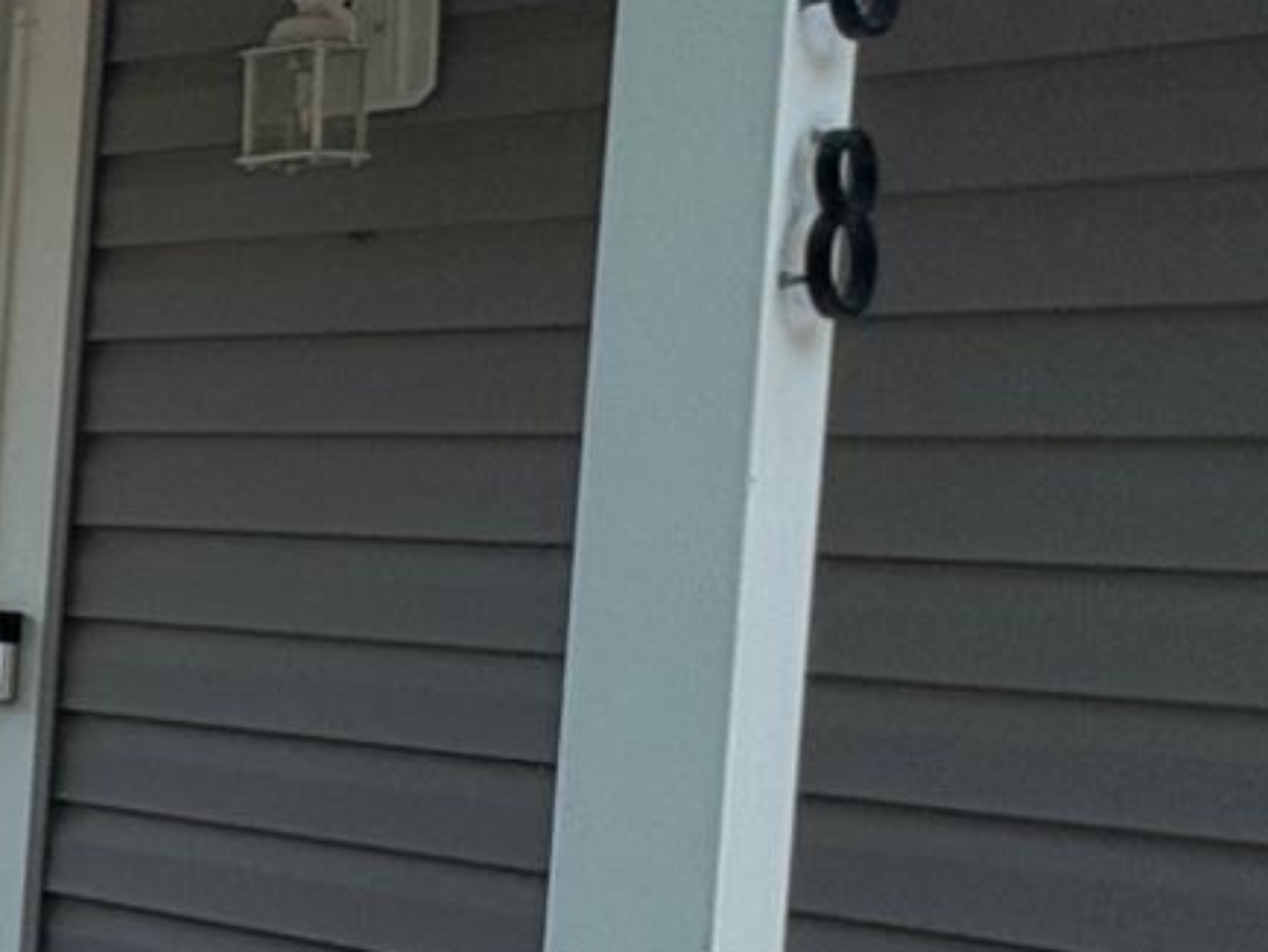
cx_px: -1148
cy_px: 575
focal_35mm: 66
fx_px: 2419
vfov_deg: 22.2
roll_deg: -3.8
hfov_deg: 19.6
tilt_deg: -1.2
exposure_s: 1/610
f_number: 2.2
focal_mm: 2.22
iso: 64
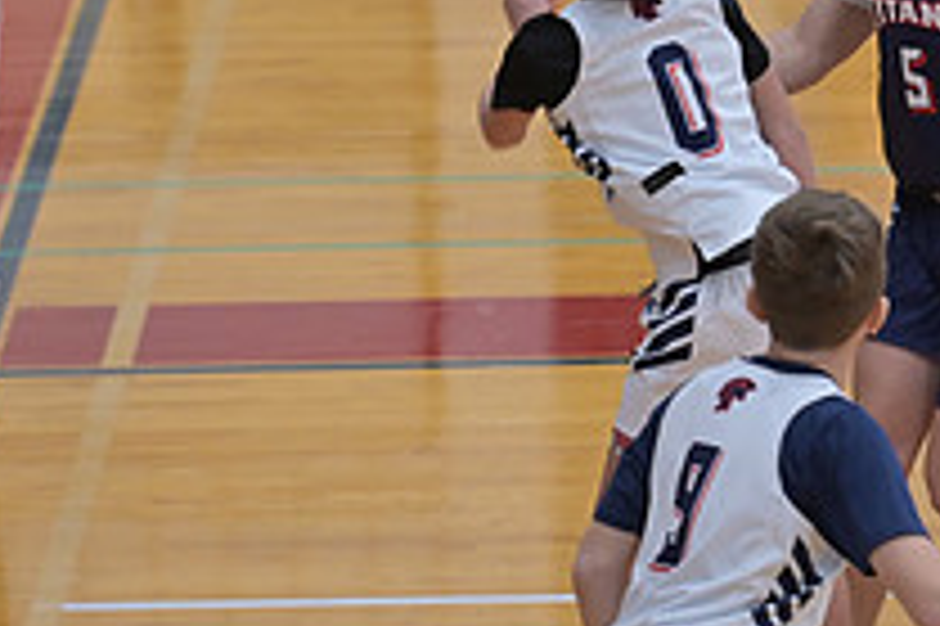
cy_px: -45
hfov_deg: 4.3
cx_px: 738
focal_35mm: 485
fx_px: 12654
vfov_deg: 2.8
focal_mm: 175
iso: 1600
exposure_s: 1/400
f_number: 4.5
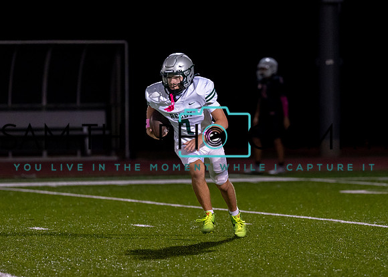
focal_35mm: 355
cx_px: 223
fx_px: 3906
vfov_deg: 4.1
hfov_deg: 5.7
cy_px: 140
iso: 2000
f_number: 2.8
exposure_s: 1/1000
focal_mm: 200
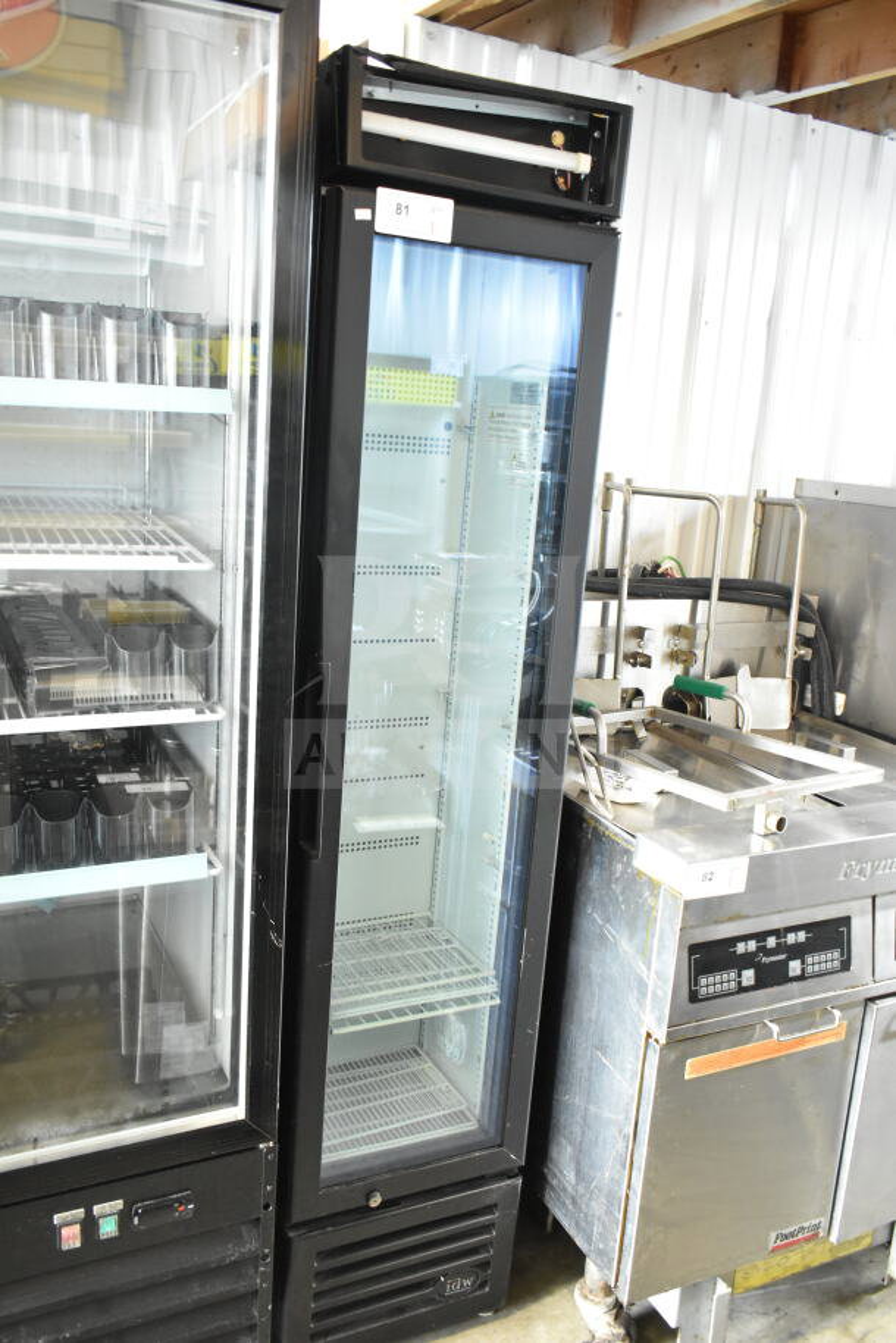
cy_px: 672
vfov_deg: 61.9
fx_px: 1119
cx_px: 448
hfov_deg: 43.6
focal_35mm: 30
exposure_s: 1/30
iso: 3600
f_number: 3.5
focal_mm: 20
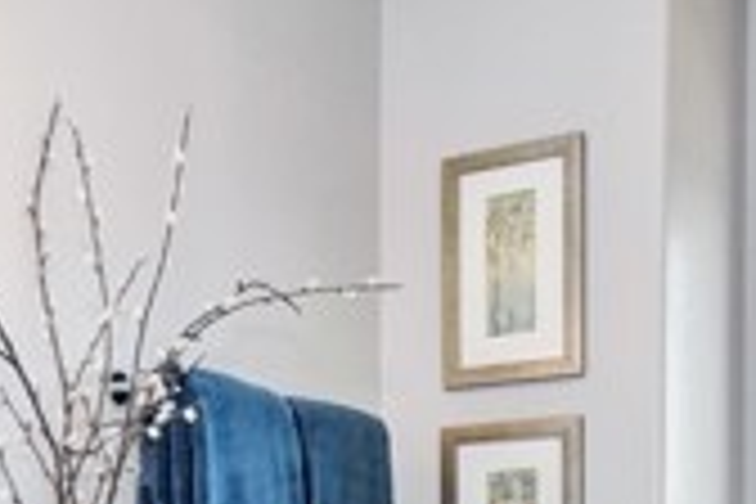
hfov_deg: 34.8
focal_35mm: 57
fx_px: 1197
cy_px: 594
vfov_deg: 22.1
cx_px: 261
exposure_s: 1/200
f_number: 8
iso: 1000
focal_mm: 10
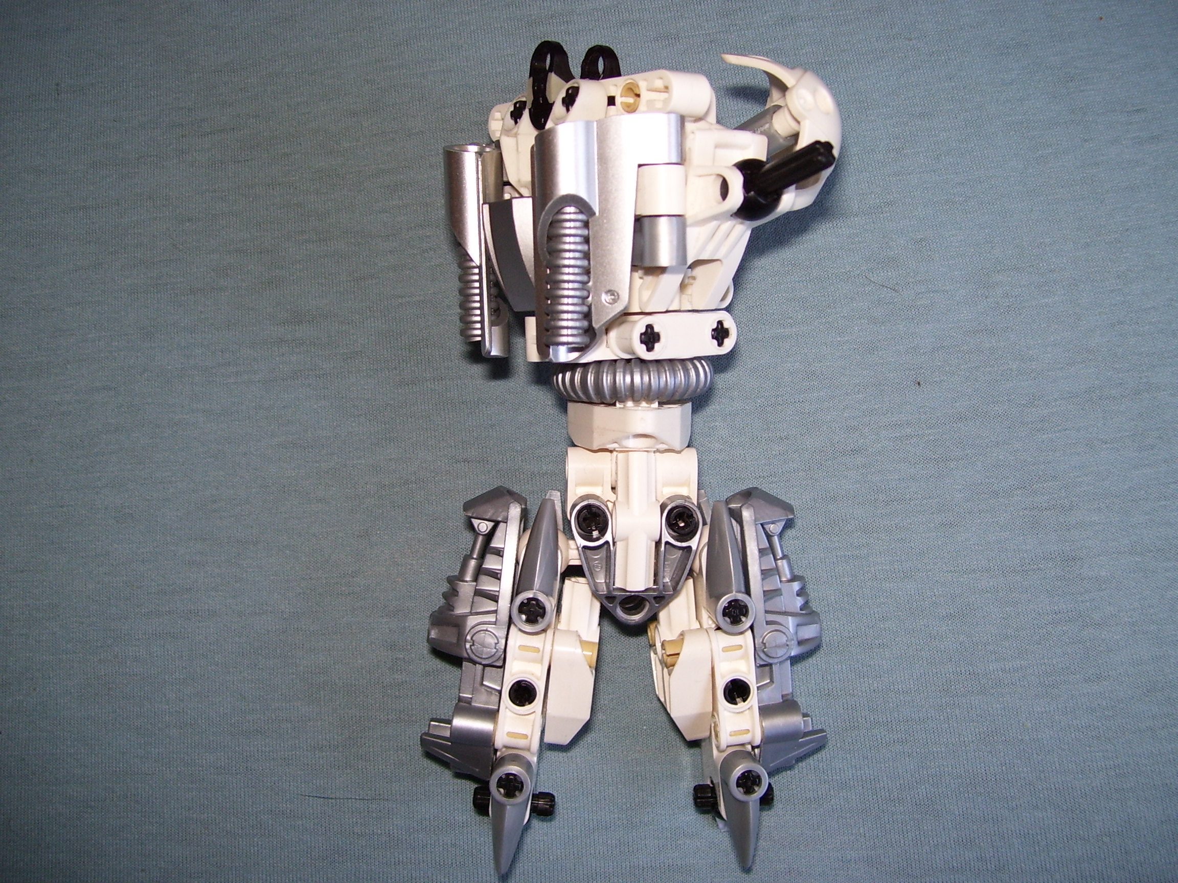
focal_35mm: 36
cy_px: 442
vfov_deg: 39.7
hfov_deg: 51.4
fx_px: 1225
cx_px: 589
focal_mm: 6
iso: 80
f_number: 2.7
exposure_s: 1/60
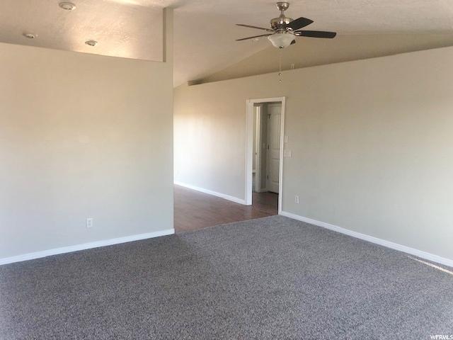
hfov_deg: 63.4
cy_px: 170
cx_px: 226
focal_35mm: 28
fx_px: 366
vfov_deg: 49.7
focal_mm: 3.99
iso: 25
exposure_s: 1/40
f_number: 1.8
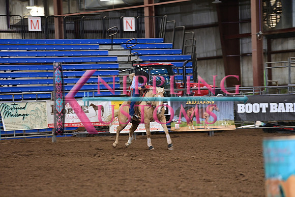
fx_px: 1639
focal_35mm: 200
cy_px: 98
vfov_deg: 6.9
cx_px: 148
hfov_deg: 10.3
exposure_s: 1/250
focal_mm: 200
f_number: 3.5
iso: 1600
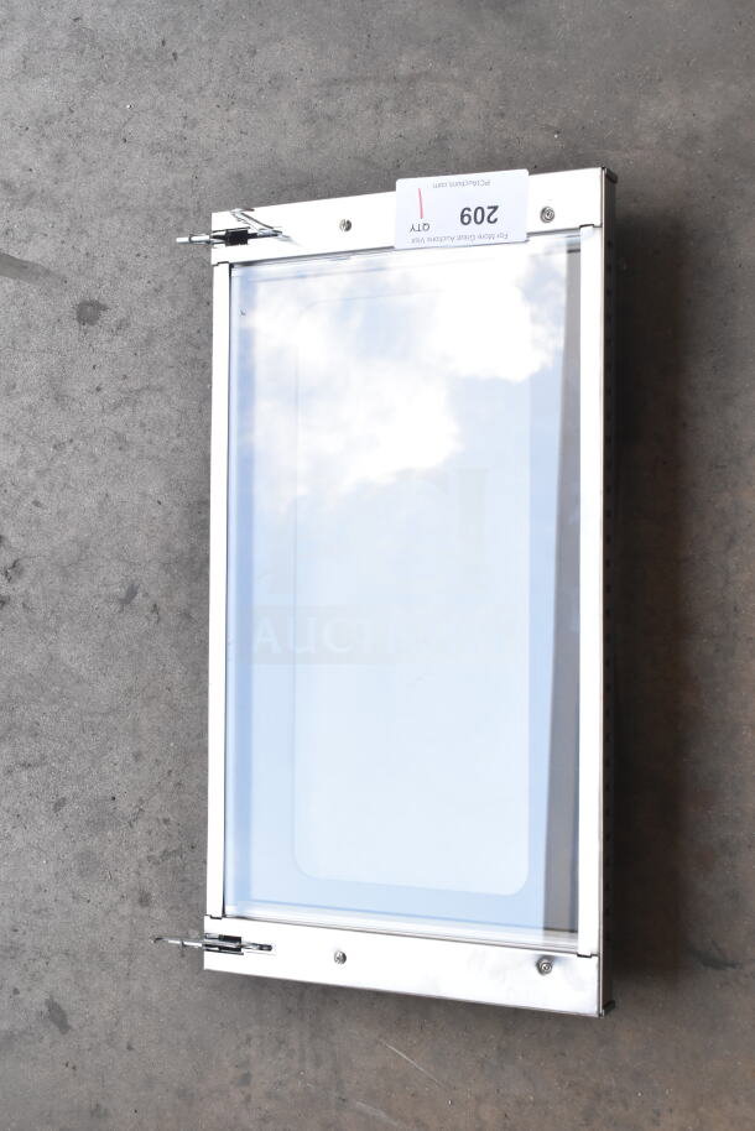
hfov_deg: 28.1
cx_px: 378
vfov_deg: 41.1
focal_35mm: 48
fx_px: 1509
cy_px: 566
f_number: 9
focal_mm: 32
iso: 1600
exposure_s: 1/320
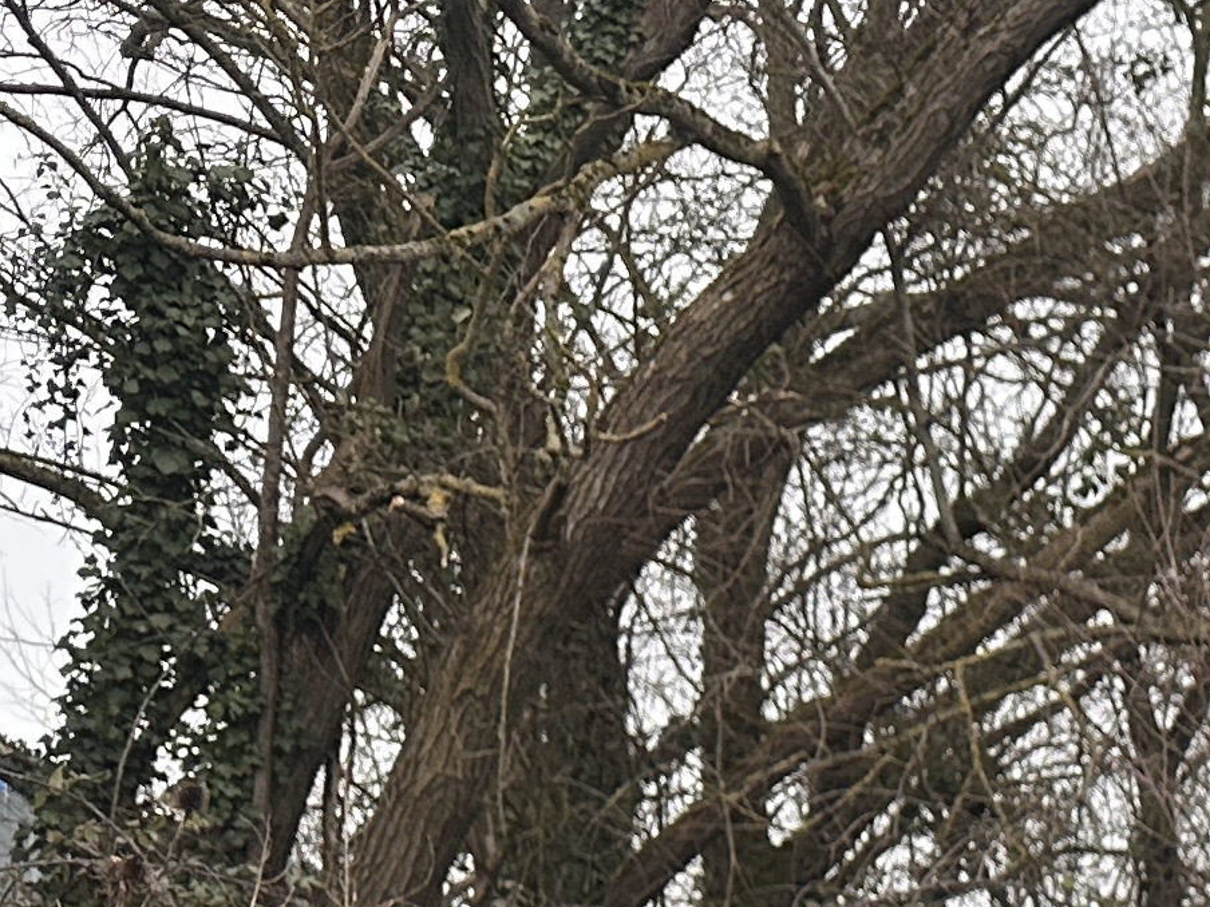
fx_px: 3740
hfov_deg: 14.9
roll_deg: -2.0
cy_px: 1921
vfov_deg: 12.0
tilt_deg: -11.7
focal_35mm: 107
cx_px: 2440
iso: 64
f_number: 1.78
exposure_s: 1/198
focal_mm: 6.86
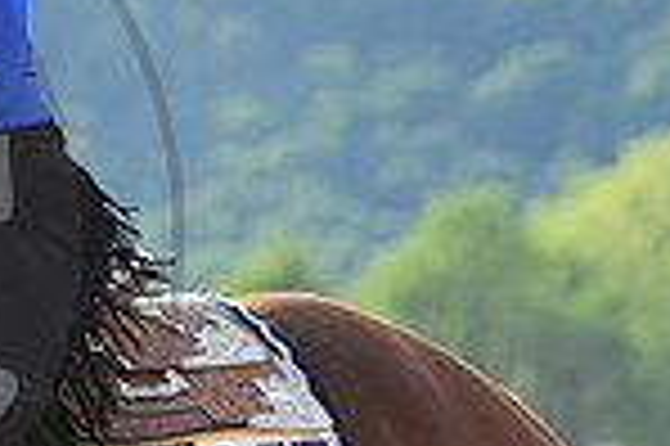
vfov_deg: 2.3
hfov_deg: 3.4
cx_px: -351
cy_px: 237
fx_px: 11247
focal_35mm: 605
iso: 1000
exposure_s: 1/2000
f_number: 5
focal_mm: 155
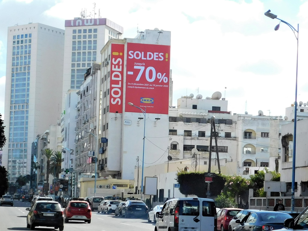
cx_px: 154
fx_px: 400
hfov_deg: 42.1
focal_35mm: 45
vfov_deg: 32.2
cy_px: 116
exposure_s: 1/1000
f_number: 3.7
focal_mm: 8
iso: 125
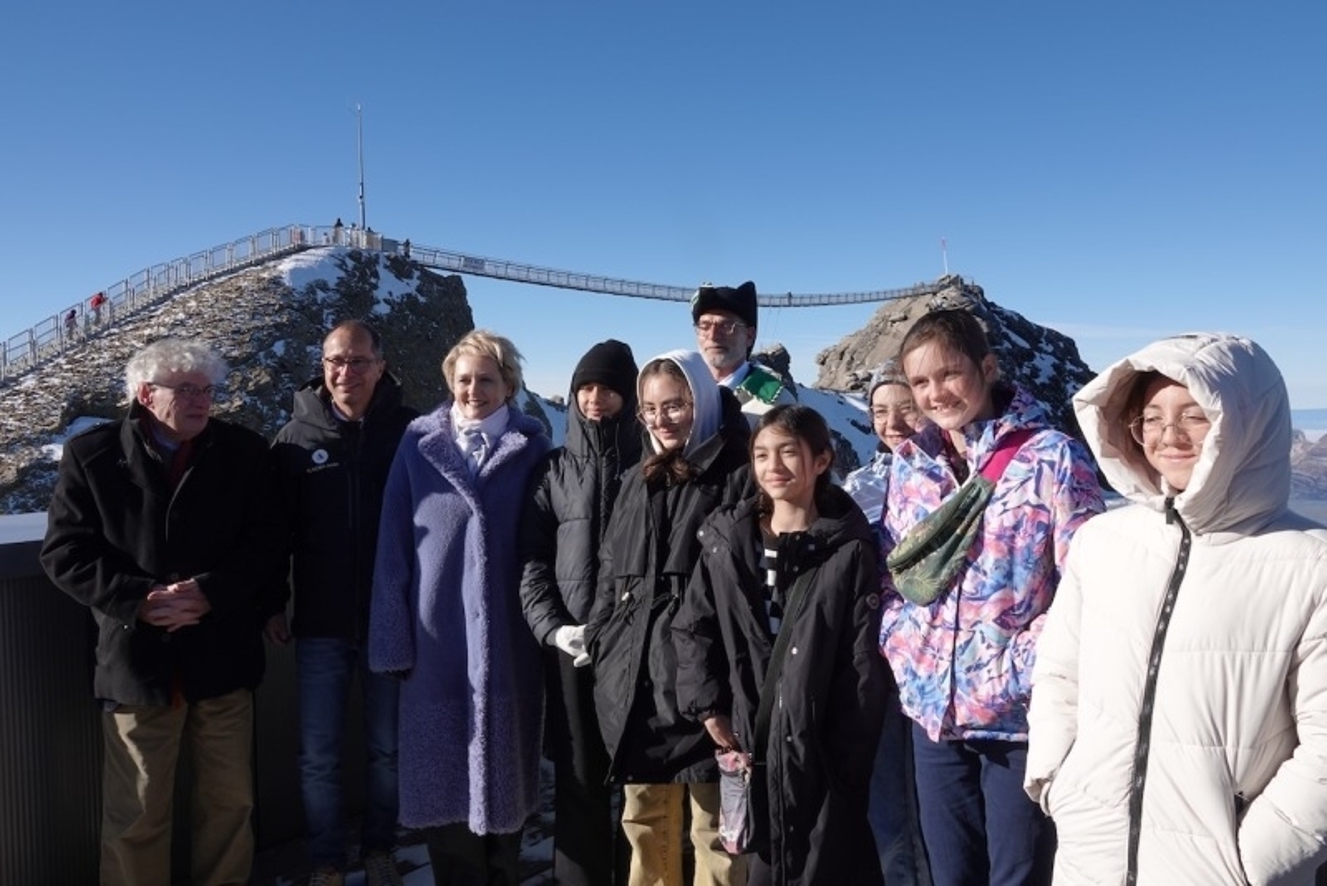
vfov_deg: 45.0
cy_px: 443
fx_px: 1069
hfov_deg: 63.6
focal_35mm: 29
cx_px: 664
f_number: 8
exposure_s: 1/250
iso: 100
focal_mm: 10.59
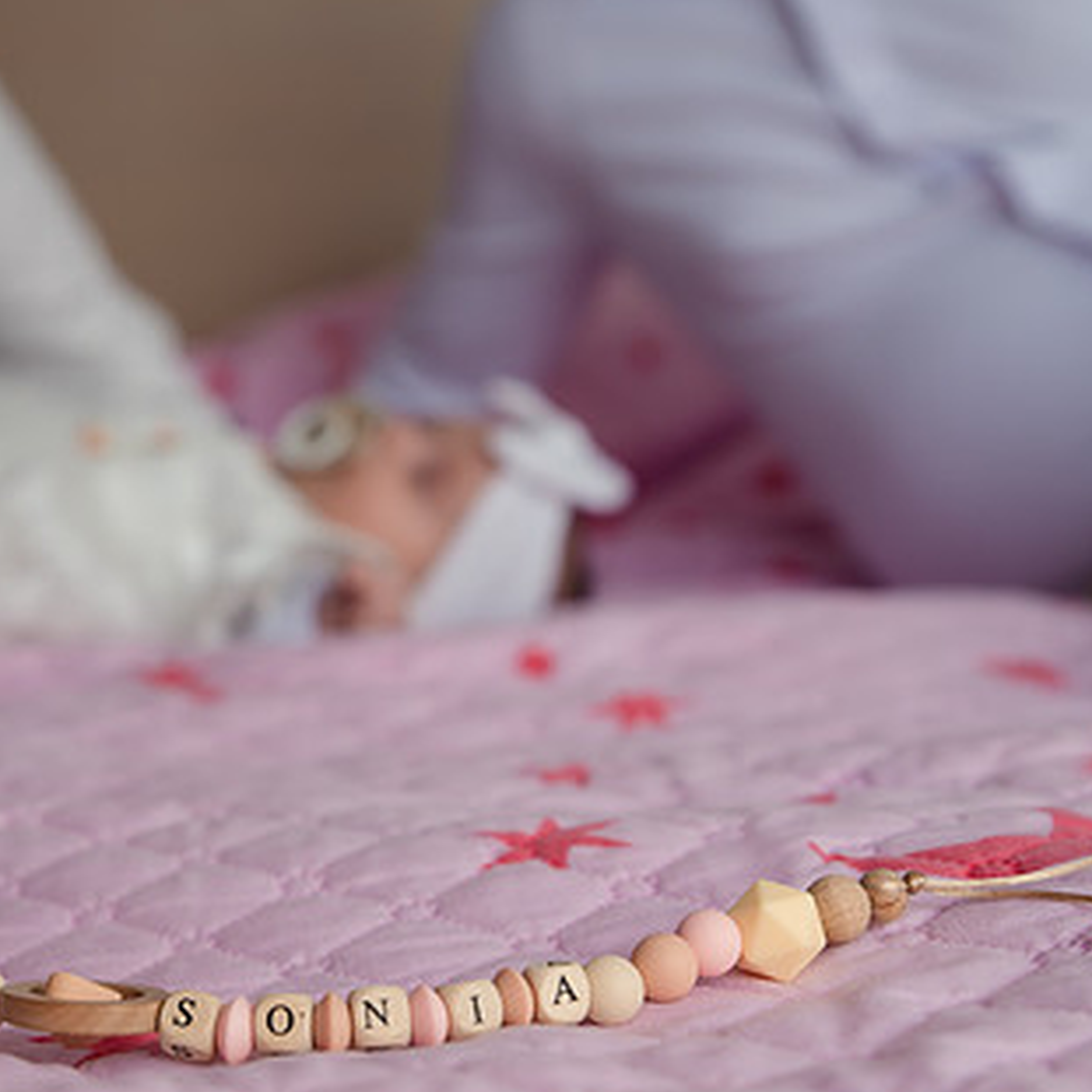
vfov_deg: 22.7
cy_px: 643
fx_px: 2712
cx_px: 246
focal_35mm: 76
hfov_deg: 22.5
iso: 200
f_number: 4.5
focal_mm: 48
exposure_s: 1/125
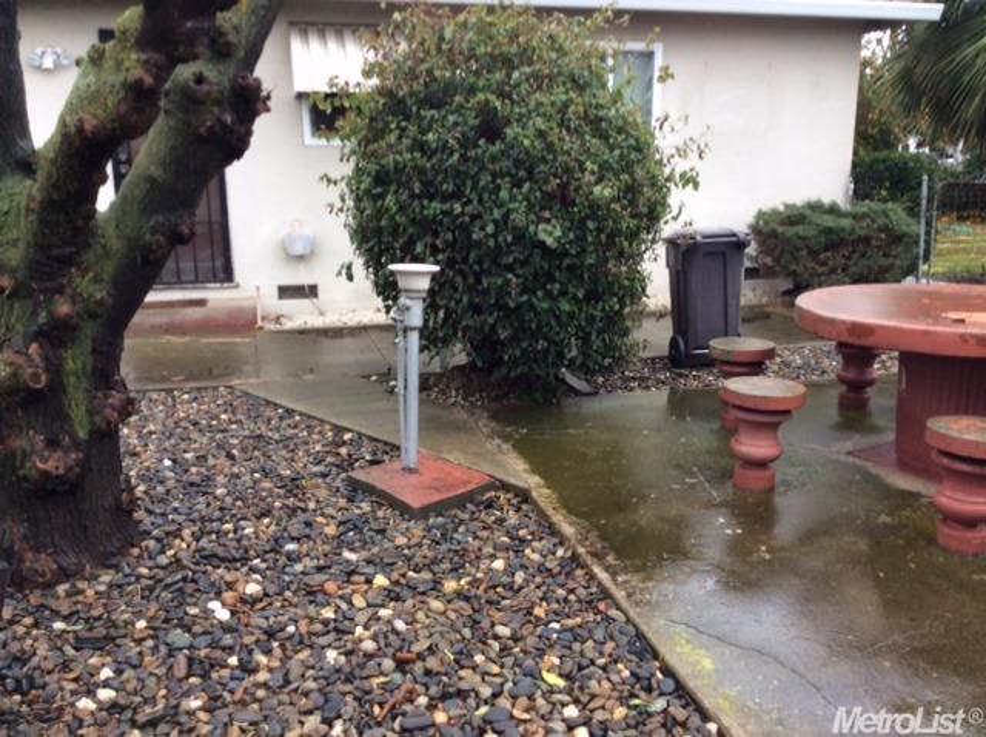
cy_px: 368
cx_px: 493
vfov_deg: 44.1
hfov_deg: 56.9
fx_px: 910
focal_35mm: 32
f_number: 2.4
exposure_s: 1/60
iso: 40
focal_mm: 3.3
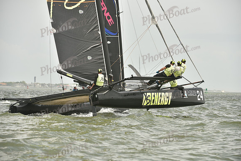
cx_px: 120
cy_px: 80
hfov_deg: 10.3
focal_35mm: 200
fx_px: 1339
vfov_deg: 6.9
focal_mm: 200
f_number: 6.3
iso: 320
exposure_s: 1/1250
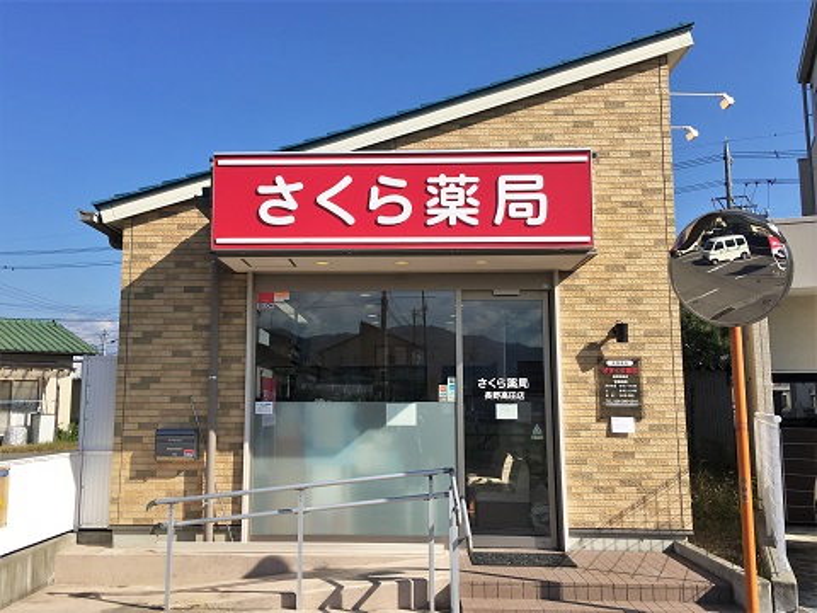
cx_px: 408
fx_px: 684
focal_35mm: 29
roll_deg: -1.1
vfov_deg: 48.2
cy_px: 306
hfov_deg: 61.7
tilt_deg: +7.9
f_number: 2.2
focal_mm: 4.15
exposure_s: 1/1748
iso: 25
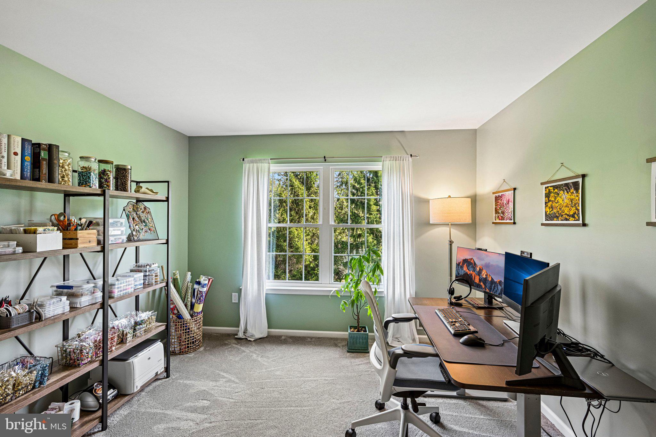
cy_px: 218
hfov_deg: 96.7
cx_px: 328
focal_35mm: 16
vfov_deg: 73.7
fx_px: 292
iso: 800
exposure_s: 1/20
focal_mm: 16
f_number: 8
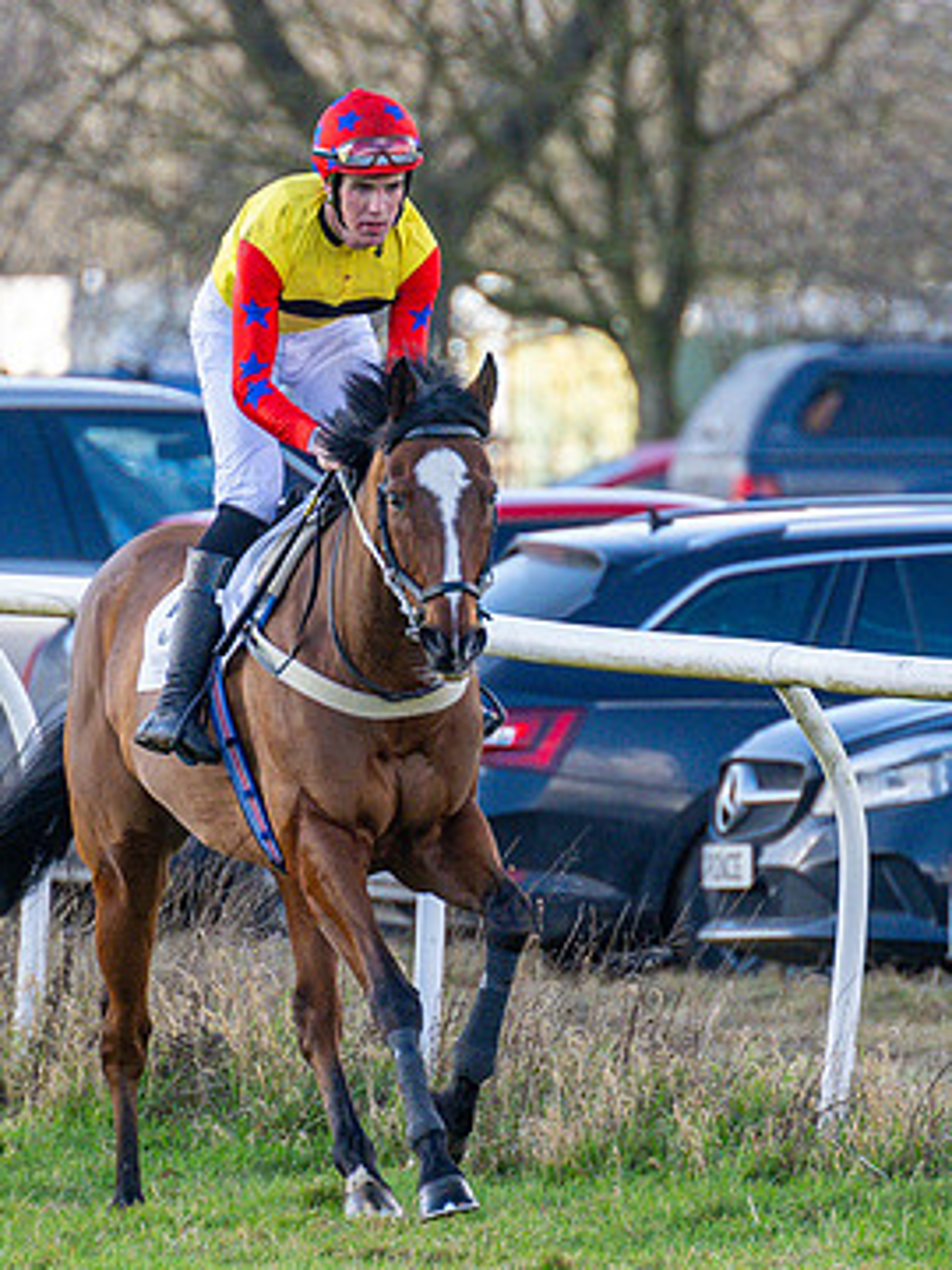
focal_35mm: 1034
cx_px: 535
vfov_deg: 1.9
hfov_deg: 1.4
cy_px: 697
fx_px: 37916
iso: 800
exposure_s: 1/1250
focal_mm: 280
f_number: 4
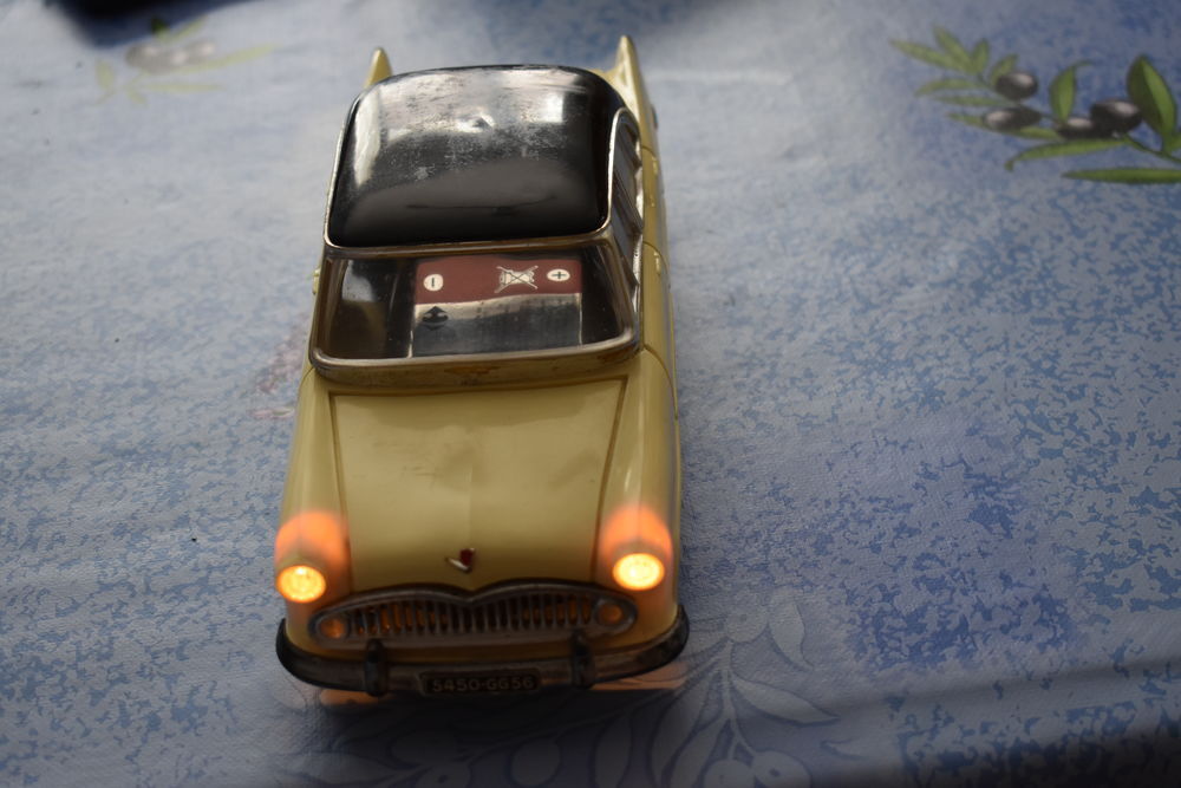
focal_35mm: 69
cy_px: 394
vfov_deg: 19.7
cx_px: 590
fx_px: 2264
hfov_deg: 29.2
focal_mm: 46
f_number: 5.3
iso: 800
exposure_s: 1/160
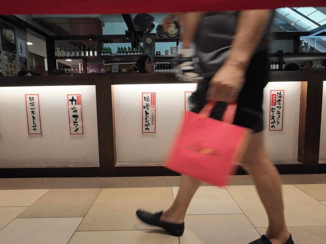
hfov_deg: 76.4
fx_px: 207
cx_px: 163
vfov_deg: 61.1
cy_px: 122
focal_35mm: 22
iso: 3200
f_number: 8
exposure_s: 1/40
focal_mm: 28
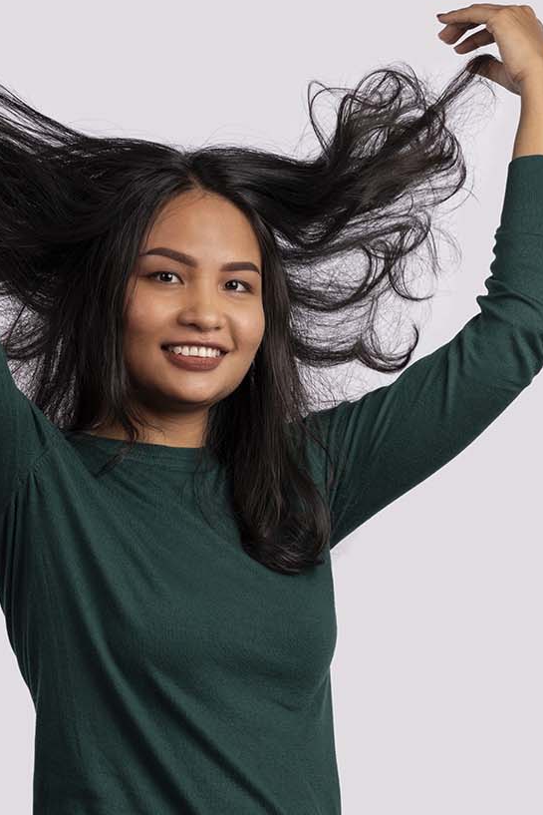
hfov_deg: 7.4
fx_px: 4184
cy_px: 639
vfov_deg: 11.1
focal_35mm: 185
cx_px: 170
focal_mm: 105
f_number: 10
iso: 125
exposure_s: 1/250
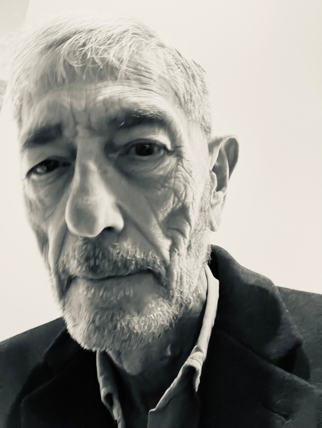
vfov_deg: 56.8
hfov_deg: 44.2
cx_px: 161
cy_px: 214
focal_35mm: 32
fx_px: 396
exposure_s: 1/33
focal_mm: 2.87
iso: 250
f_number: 2.2
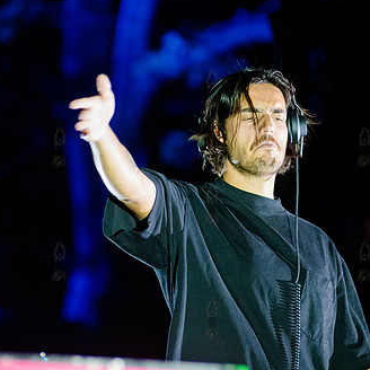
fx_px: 4051
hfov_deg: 5.2
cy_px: 147
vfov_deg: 5.2
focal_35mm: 335
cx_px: 235
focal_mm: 170
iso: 6400
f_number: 3.5
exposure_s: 1/320
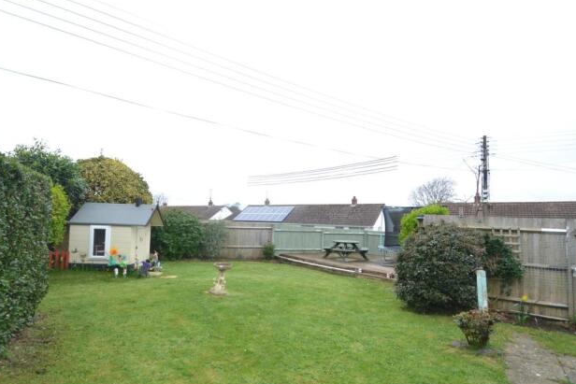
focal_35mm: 18
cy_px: 199
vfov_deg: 68.8
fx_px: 281
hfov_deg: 91.5
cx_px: 295
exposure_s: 1/125
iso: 140
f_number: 5.6
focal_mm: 11
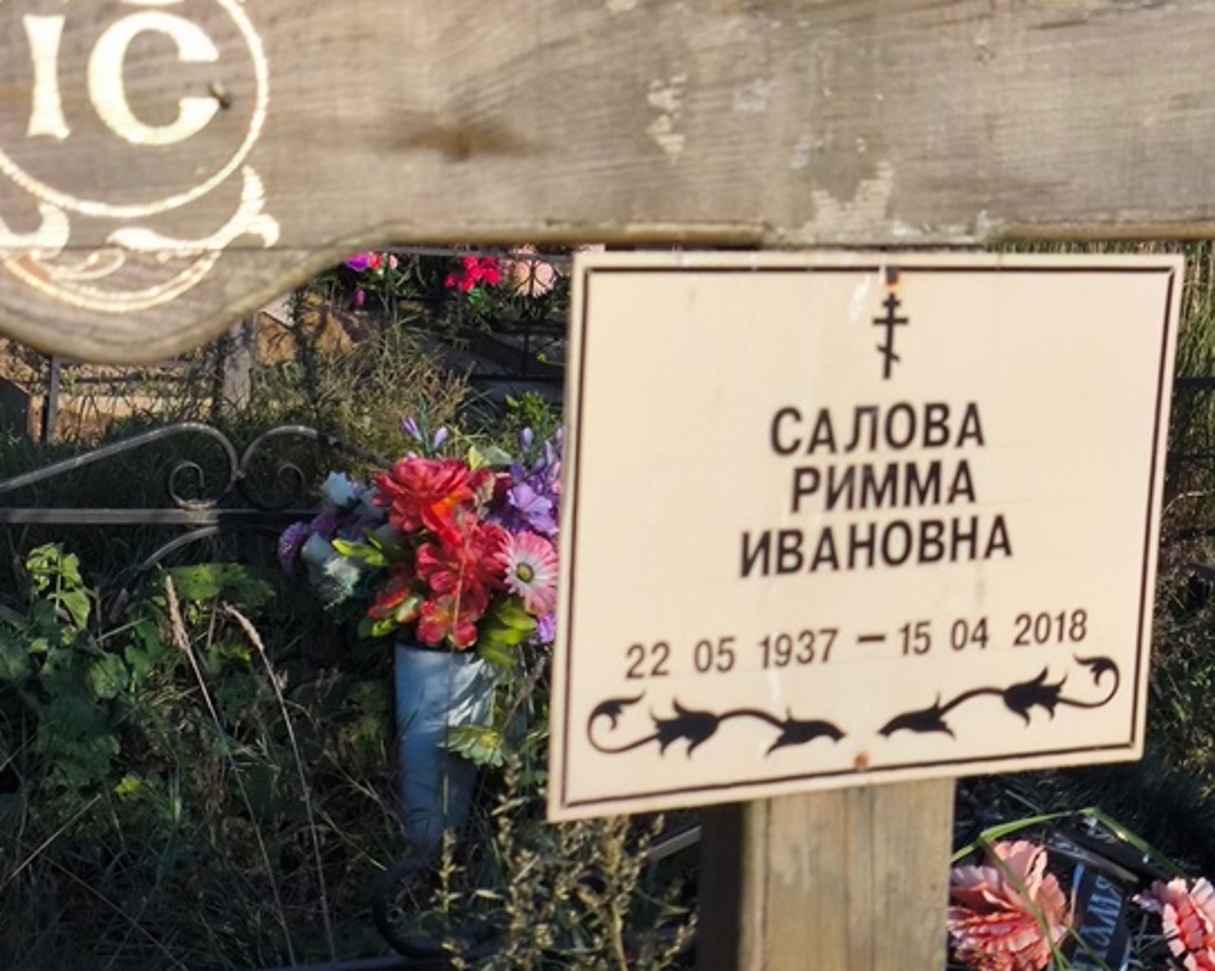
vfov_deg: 21.2
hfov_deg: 26.4
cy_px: 549
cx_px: 669
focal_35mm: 72
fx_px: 2588
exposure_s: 1/1802
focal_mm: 4.71
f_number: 1.7
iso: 50
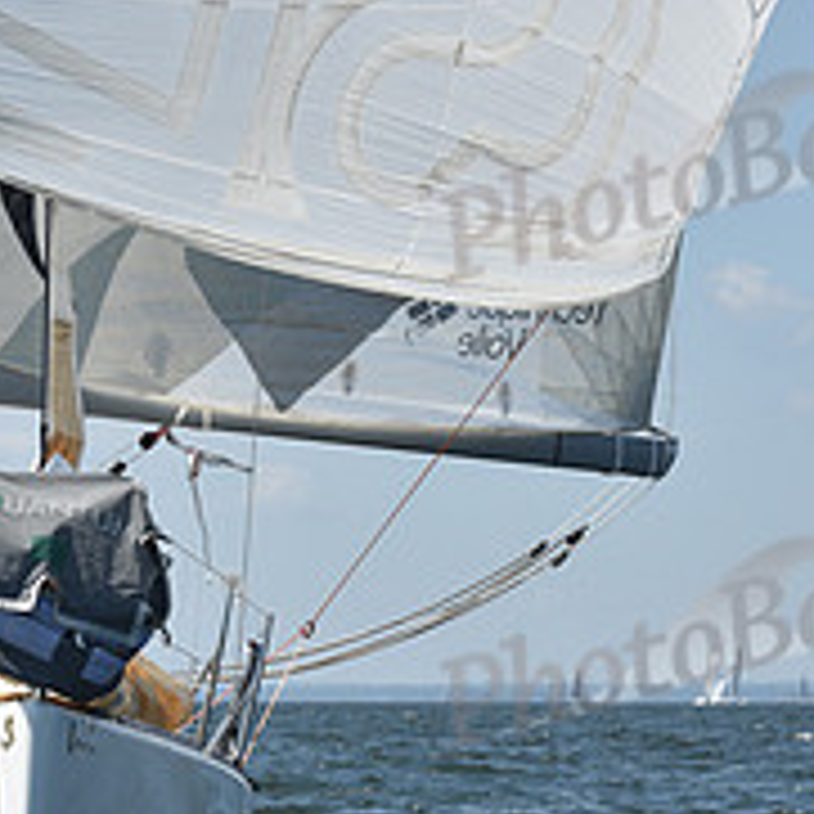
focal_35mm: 273
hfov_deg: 6.4
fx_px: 7263
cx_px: 211
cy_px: 461
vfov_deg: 6.4
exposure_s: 1/1250
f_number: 10
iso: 320
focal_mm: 100
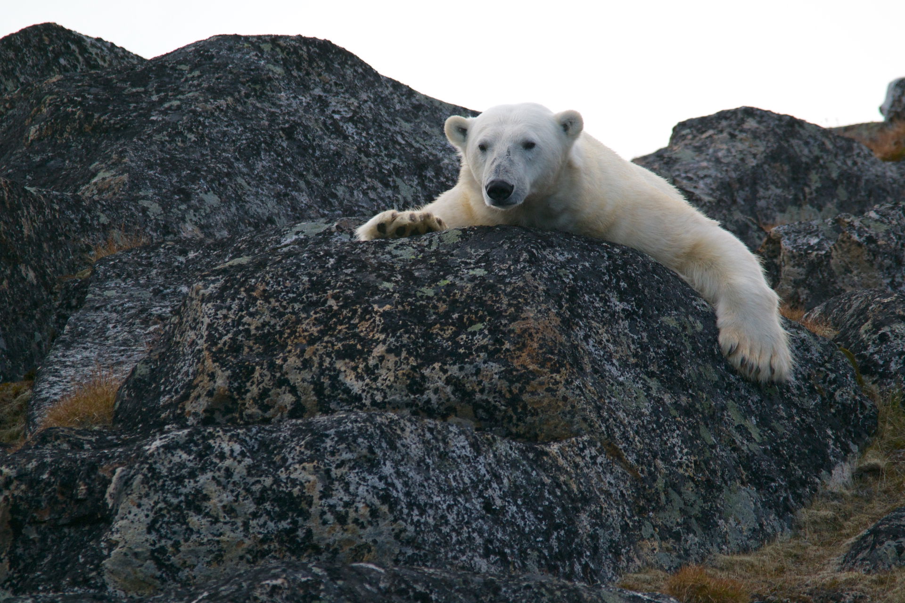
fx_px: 18853
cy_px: 302
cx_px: 452
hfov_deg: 2.7
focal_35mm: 750
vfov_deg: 1.8
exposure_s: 1/640
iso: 400
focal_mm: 500
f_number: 6.3
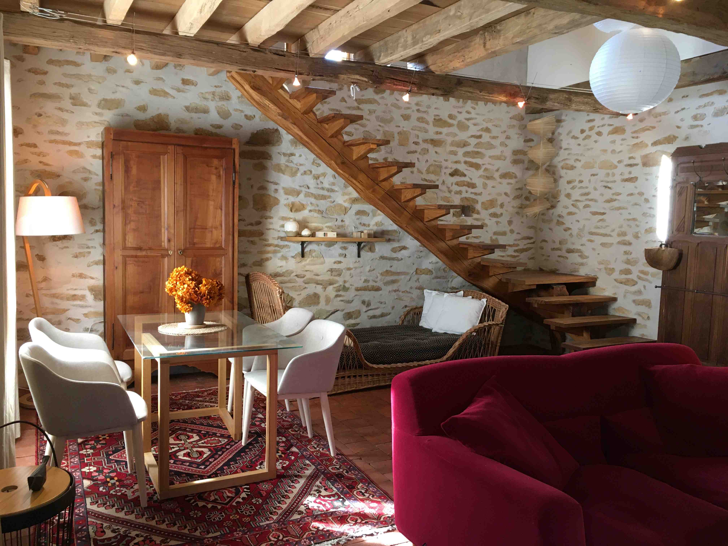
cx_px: 364
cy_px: 273
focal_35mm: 29
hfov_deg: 61.7
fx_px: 610
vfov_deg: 48.2
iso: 100
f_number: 2.2
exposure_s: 1/33
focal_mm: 4.15
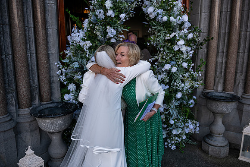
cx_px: 125
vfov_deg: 48.0
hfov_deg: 67.4
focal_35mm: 27
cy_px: 84
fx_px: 188
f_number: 3.5
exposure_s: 1/2500
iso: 500
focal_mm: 27
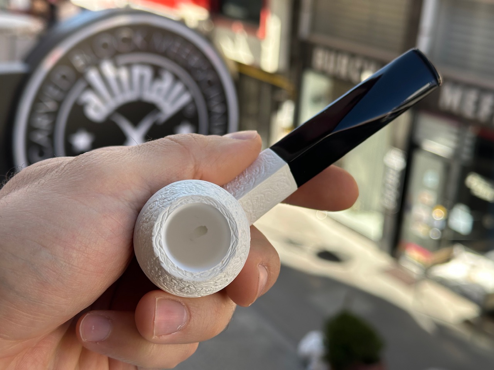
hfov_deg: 39.7
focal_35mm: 48
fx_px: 685
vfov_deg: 30.3
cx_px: 247
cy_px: 185
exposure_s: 1/810
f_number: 1.78
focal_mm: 6.86
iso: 64
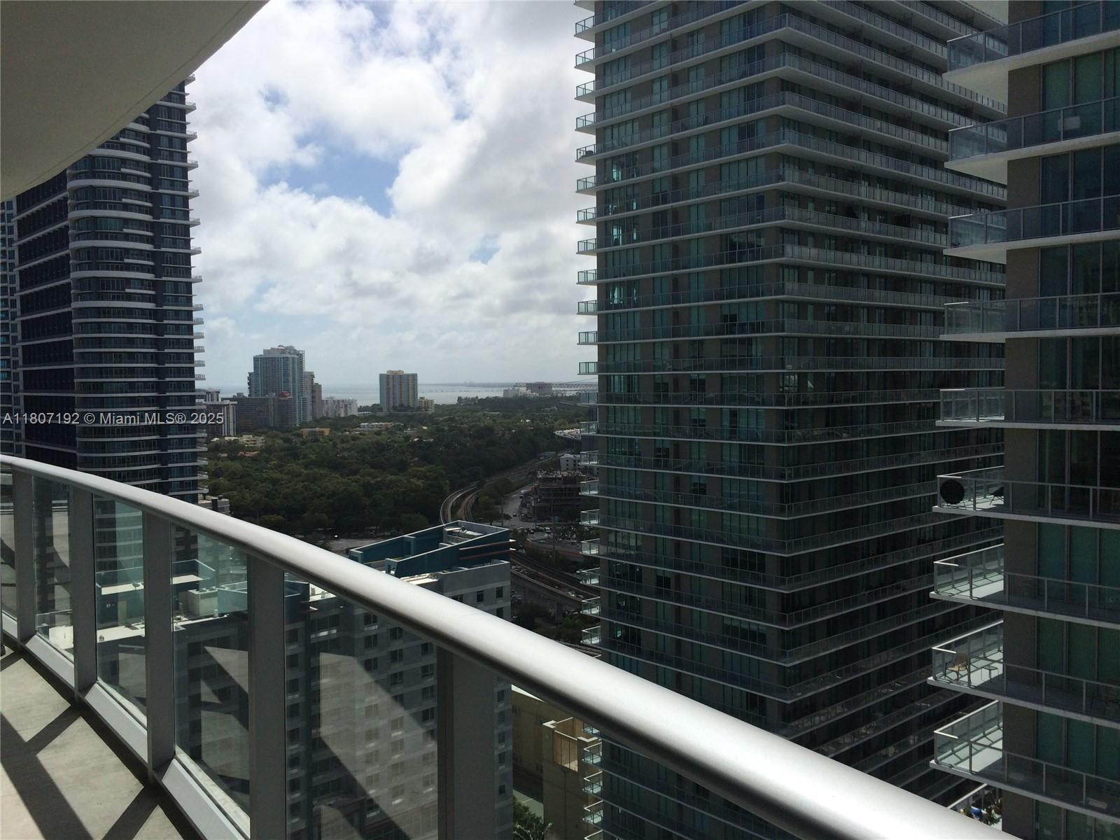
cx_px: 560
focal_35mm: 30
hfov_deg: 60.0
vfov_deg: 46.8
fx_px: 971
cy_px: 420
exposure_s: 1/5882
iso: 40
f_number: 2.2
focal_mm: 4.12
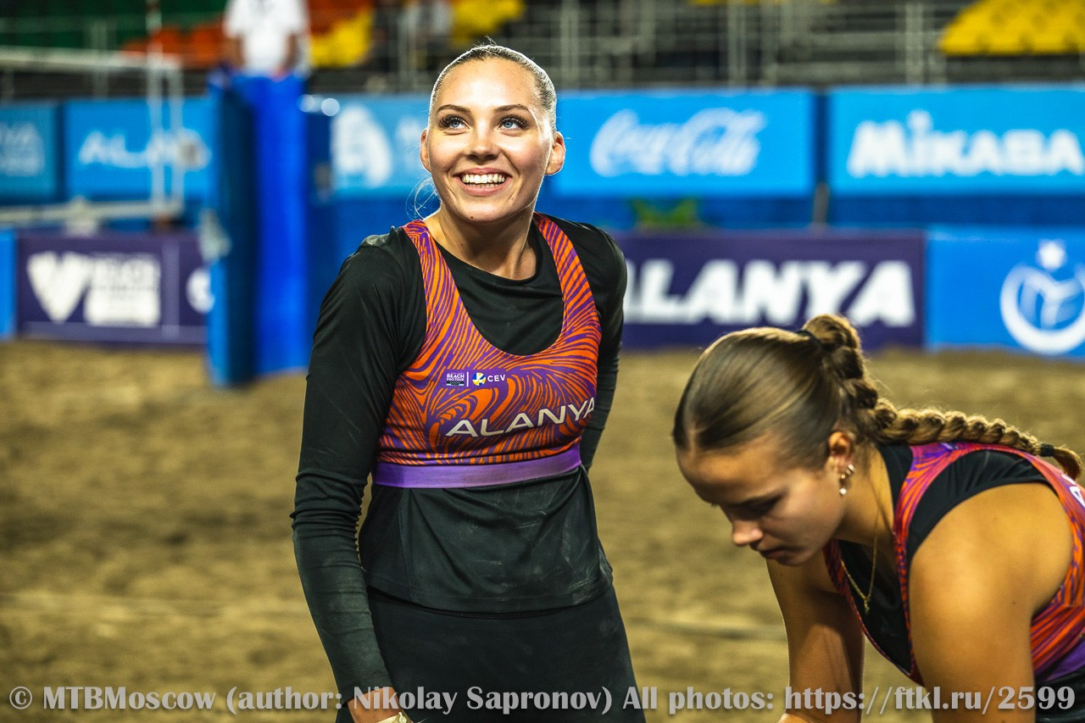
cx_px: 542
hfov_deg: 21.7
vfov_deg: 14.5
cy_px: 362
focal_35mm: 94
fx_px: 2832
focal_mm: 94
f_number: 3.5
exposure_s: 1/1250
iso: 1250
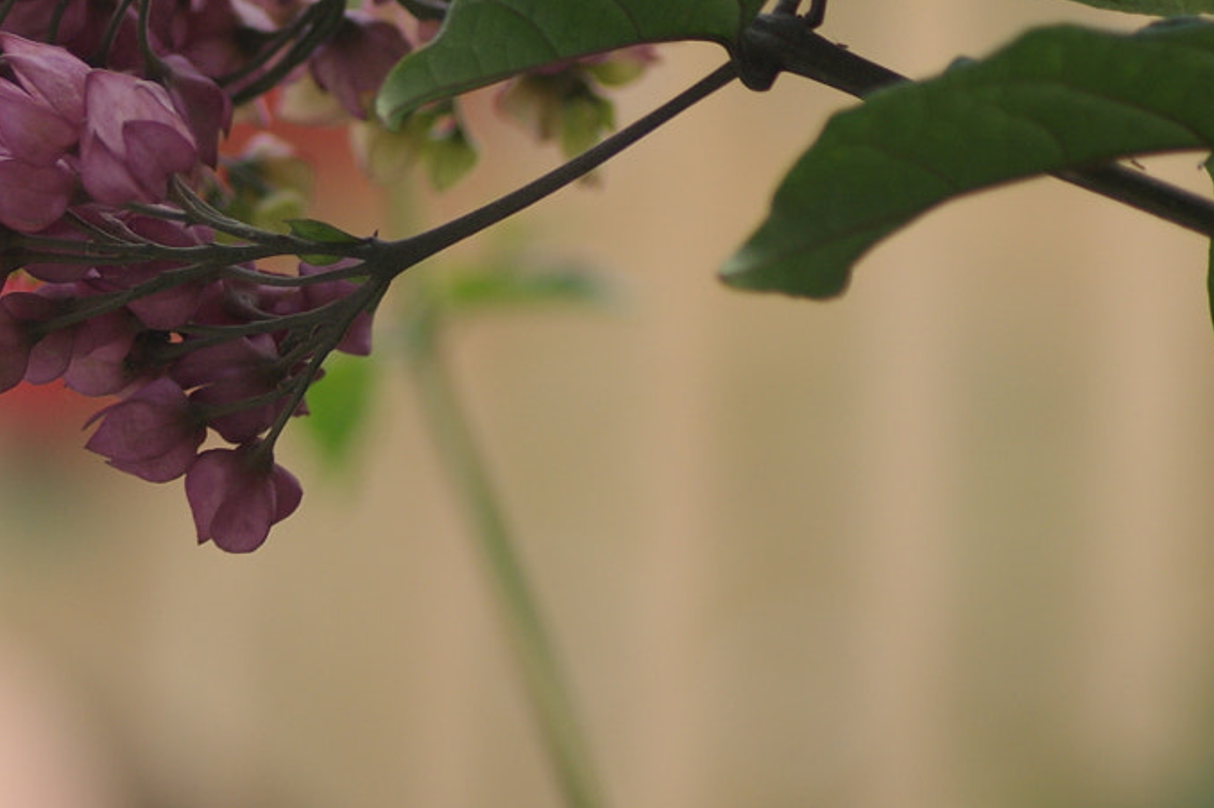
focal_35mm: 408
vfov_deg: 3.4
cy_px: 209
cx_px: -179
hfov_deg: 5.0
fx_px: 13748
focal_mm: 90
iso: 100
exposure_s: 1/200
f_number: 4
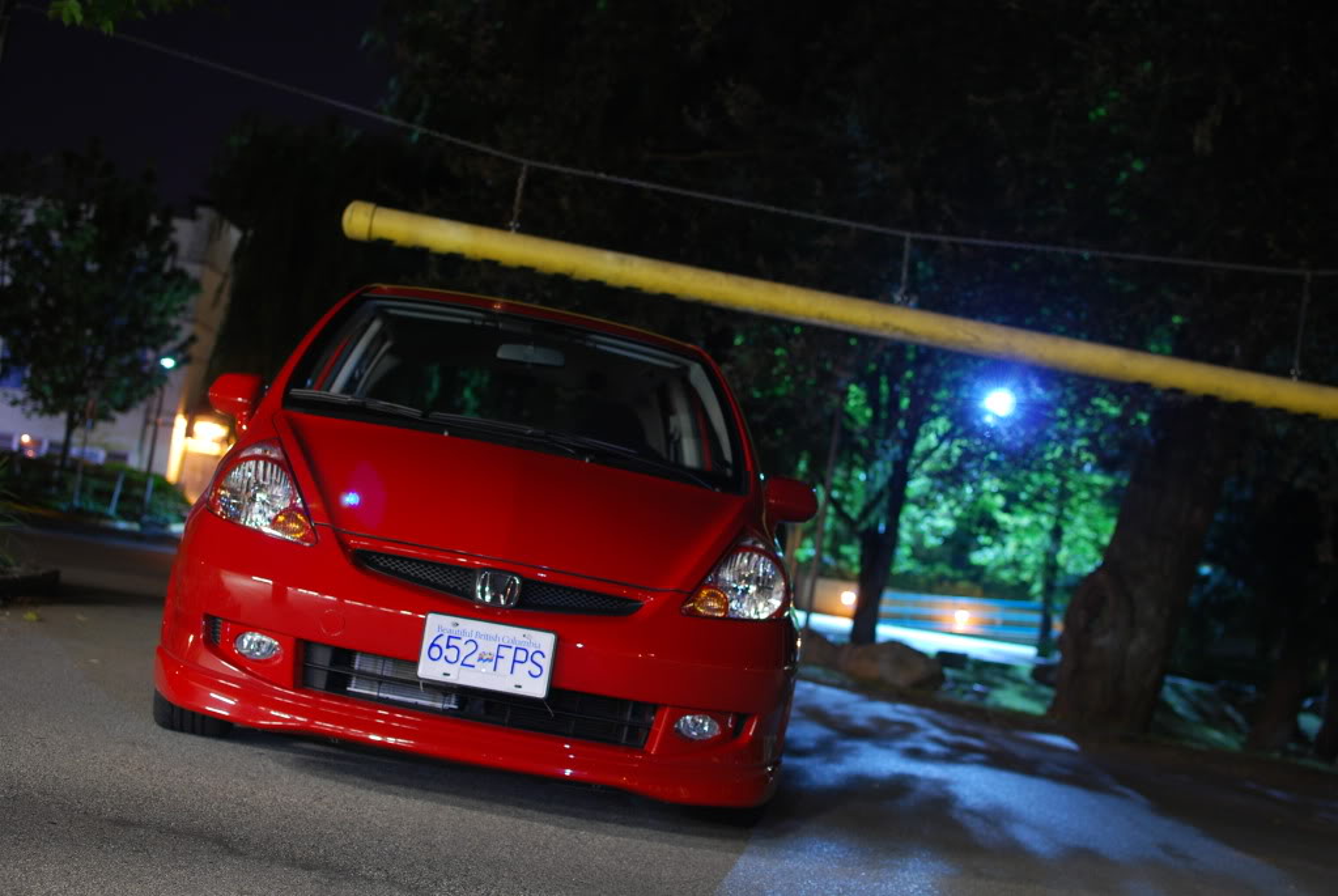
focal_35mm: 52
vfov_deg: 25.8
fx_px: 1954
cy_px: 448
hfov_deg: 37.8
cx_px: 669
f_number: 2.8
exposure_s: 4
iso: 200
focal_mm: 35
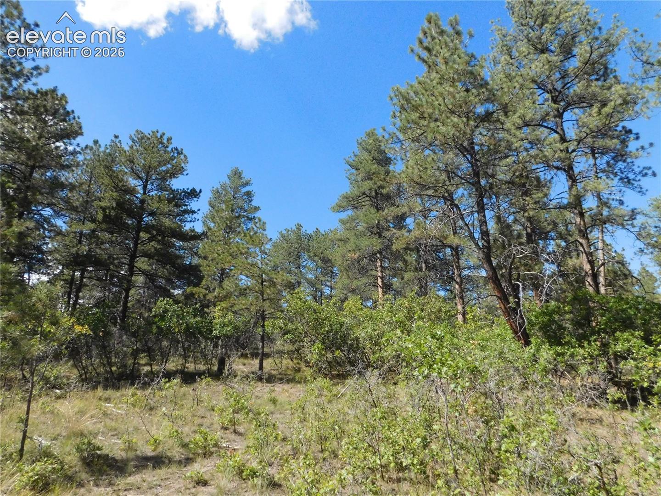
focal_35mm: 23
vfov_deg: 58.9
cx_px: 330
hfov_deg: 73.9
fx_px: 439
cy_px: 248
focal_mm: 4
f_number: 6
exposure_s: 1/1500
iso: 800
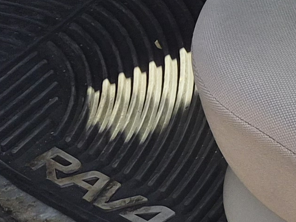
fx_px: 1240
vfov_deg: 9.3
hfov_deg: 11.6
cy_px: -276
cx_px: 674
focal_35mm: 145
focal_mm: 5.4
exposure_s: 1/1014
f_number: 1.8
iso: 80
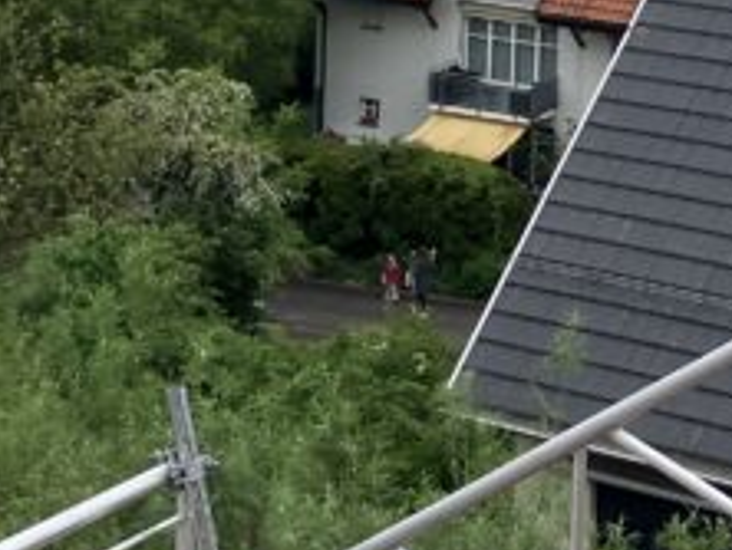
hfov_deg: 14.9
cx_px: 781
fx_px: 2731
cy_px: -138
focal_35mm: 129
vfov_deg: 11.3
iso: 32
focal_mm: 3.99
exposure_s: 1/725
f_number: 1.8
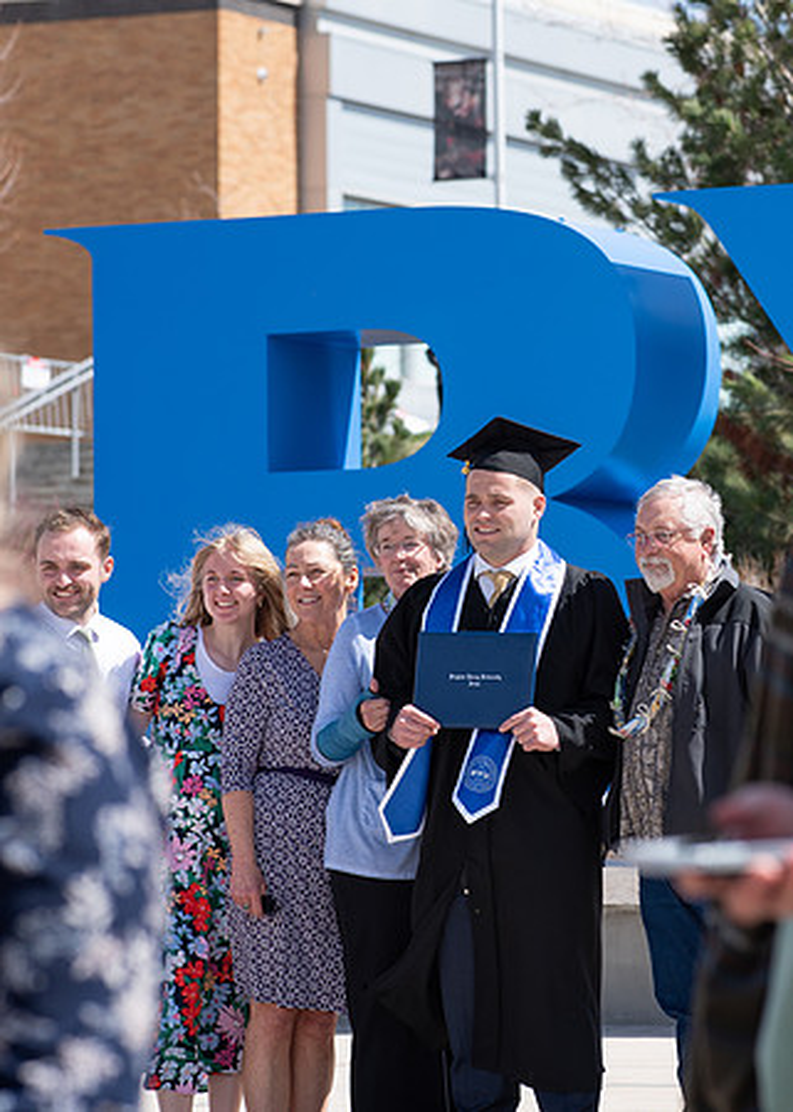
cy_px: 431
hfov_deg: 7.6
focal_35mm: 189
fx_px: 5953
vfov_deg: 10.7
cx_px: 601
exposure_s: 1/1000
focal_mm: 105
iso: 100
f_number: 4.5
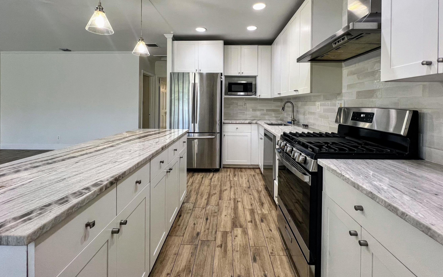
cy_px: 106
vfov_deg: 73.7
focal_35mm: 15
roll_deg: -0.3
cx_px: 226
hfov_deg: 101.4
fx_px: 181
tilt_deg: -0.9
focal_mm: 1.57
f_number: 1.8
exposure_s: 1/120
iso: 200
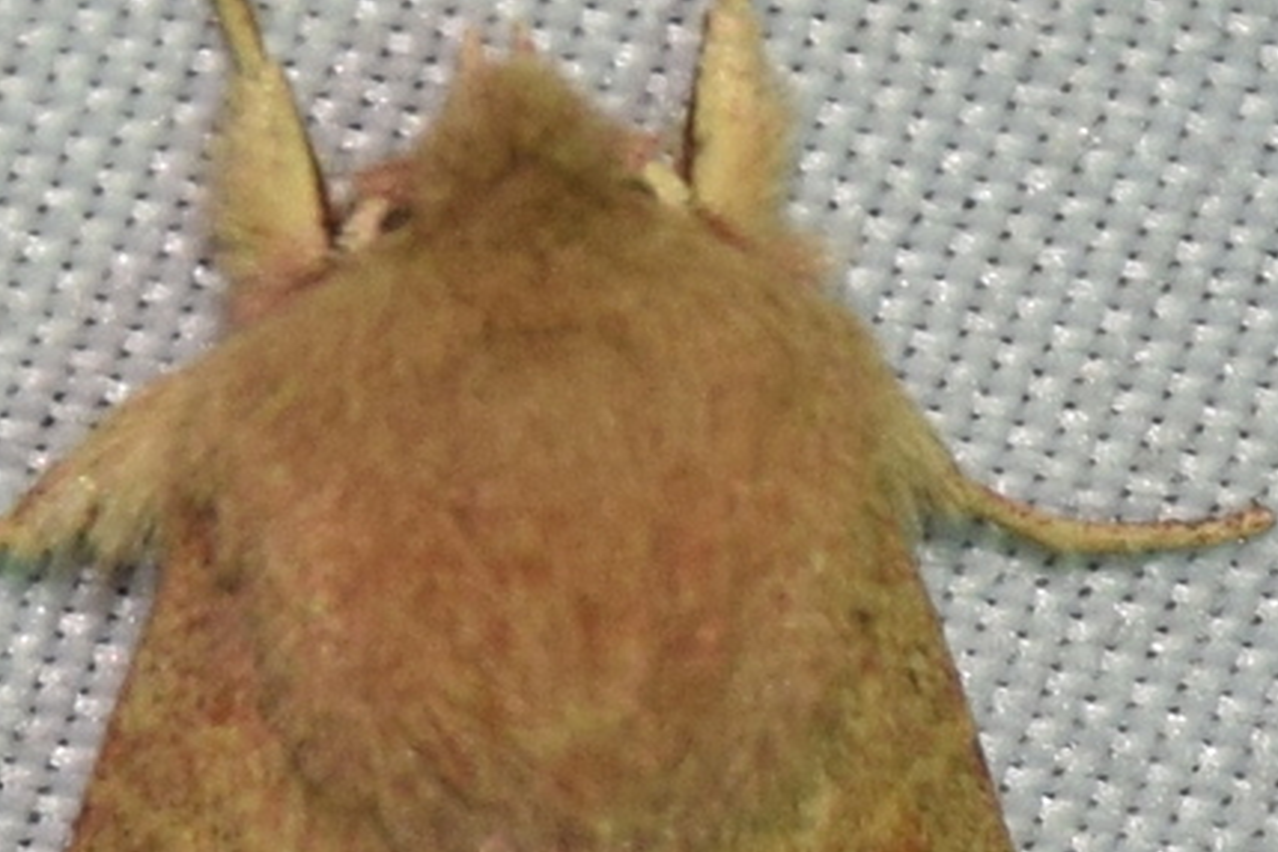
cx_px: 451
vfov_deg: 2.9
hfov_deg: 4.4
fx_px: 16648
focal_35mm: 469
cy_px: 879
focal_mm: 140
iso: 400
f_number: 10
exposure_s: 1/160
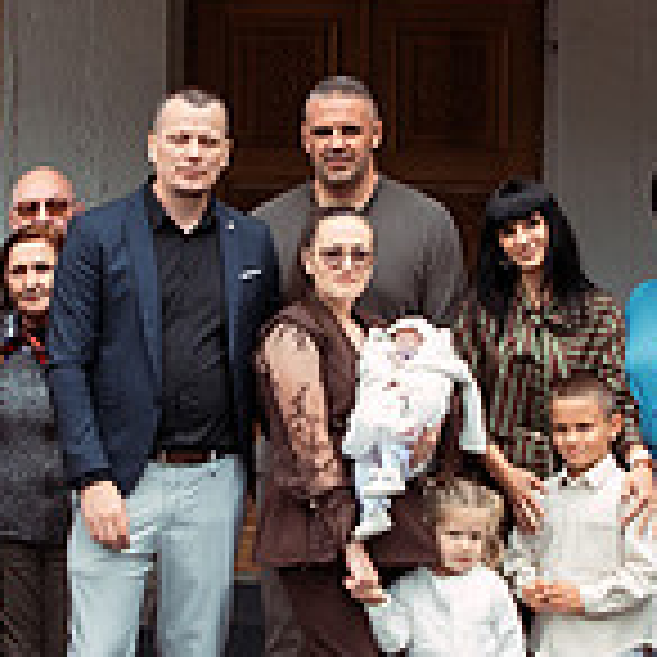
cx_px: 297
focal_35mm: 108
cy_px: 203
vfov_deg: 16.1
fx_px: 2319
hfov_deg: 16.1
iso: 250
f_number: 3.5
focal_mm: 24
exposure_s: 1/250
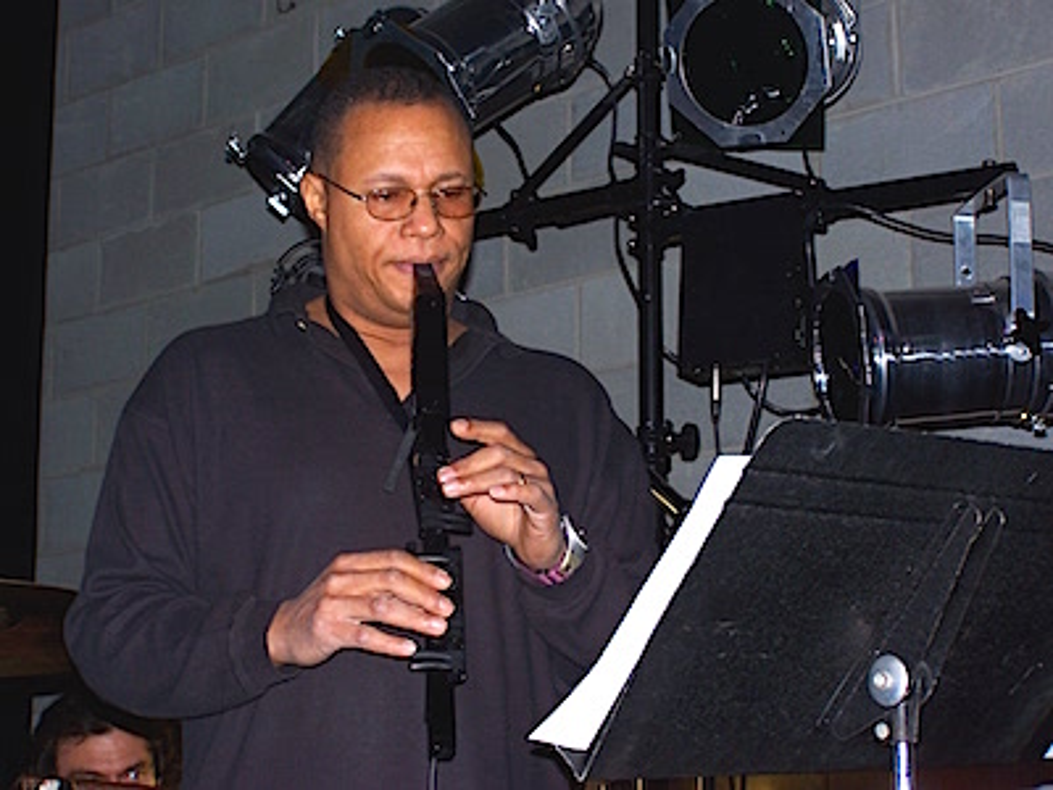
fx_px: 2494
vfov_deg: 18.0
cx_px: 526
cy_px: 395
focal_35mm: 82
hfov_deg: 23.8
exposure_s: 1/90
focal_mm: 13.7
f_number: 3.2
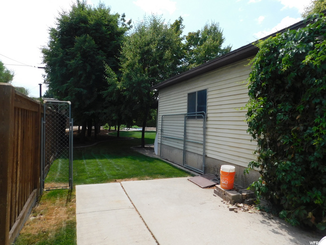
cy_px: 122
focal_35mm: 23
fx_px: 217
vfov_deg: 58.9
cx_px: 163
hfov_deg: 73.9
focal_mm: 4
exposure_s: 1/1500
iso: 125
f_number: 3
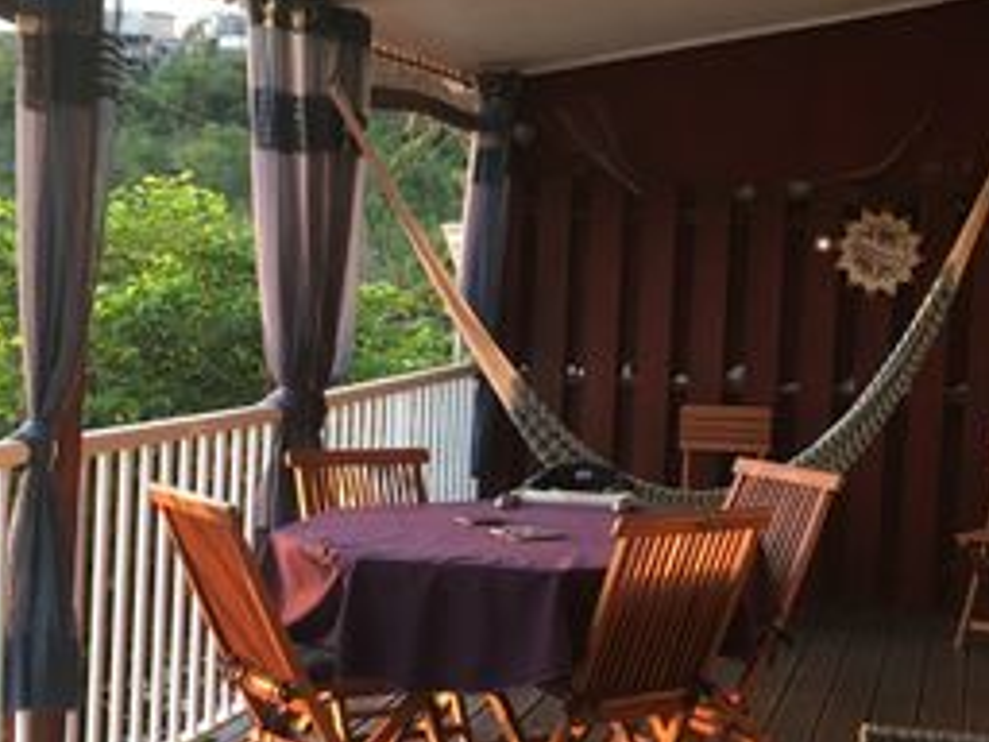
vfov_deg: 21.6
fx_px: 1943
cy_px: 414
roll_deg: -1.9
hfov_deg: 28.5
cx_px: 618
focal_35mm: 68
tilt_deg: -2.7
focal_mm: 4.15
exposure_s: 1/33
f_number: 2.2
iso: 50
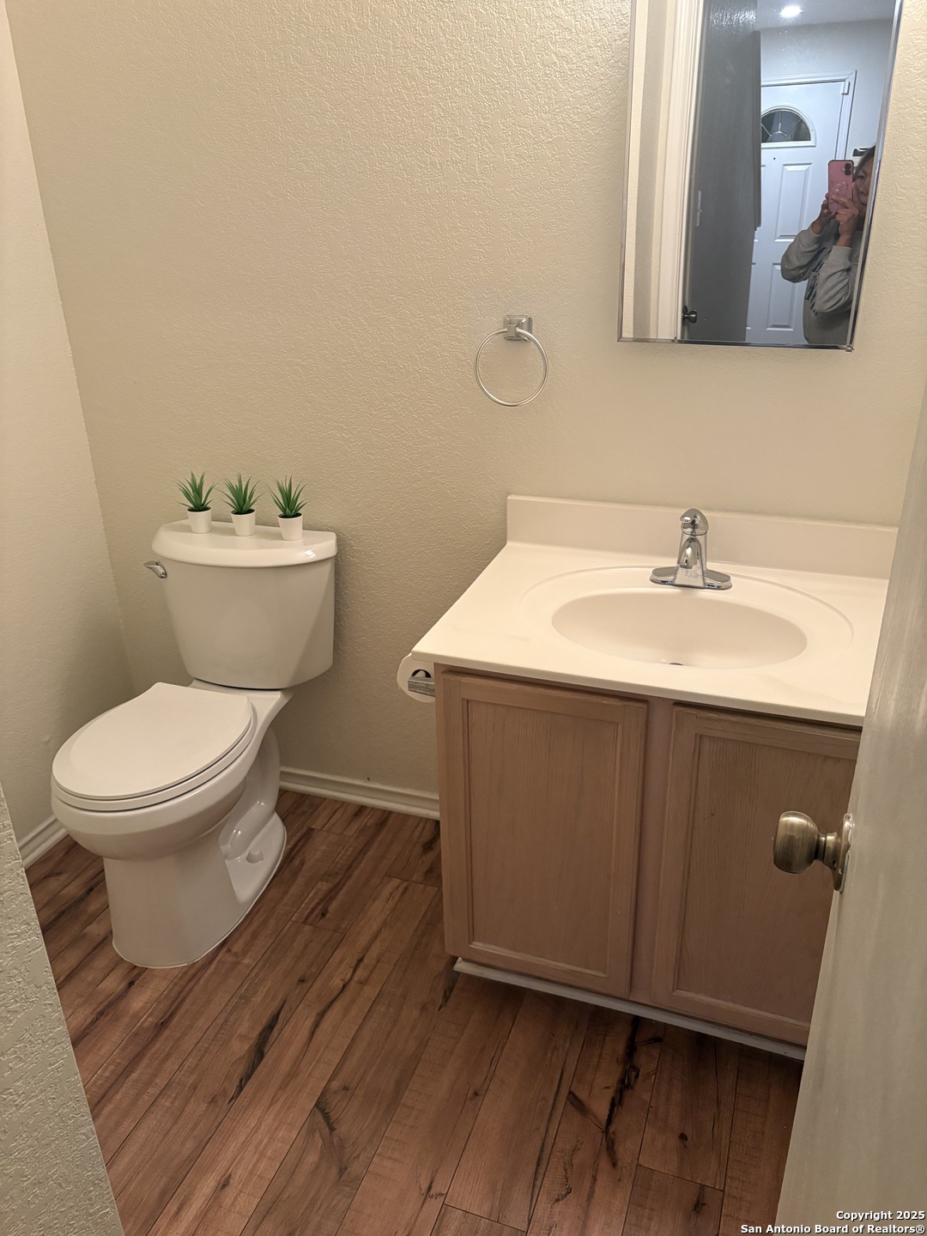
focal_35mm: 26
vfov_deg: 67.3
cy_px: 618
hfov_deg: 53.1
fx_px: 928
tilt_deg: -25.1
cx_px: 464
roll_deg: +1.3
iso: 320
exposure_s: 1/60
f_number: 1.6
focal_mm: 5.96
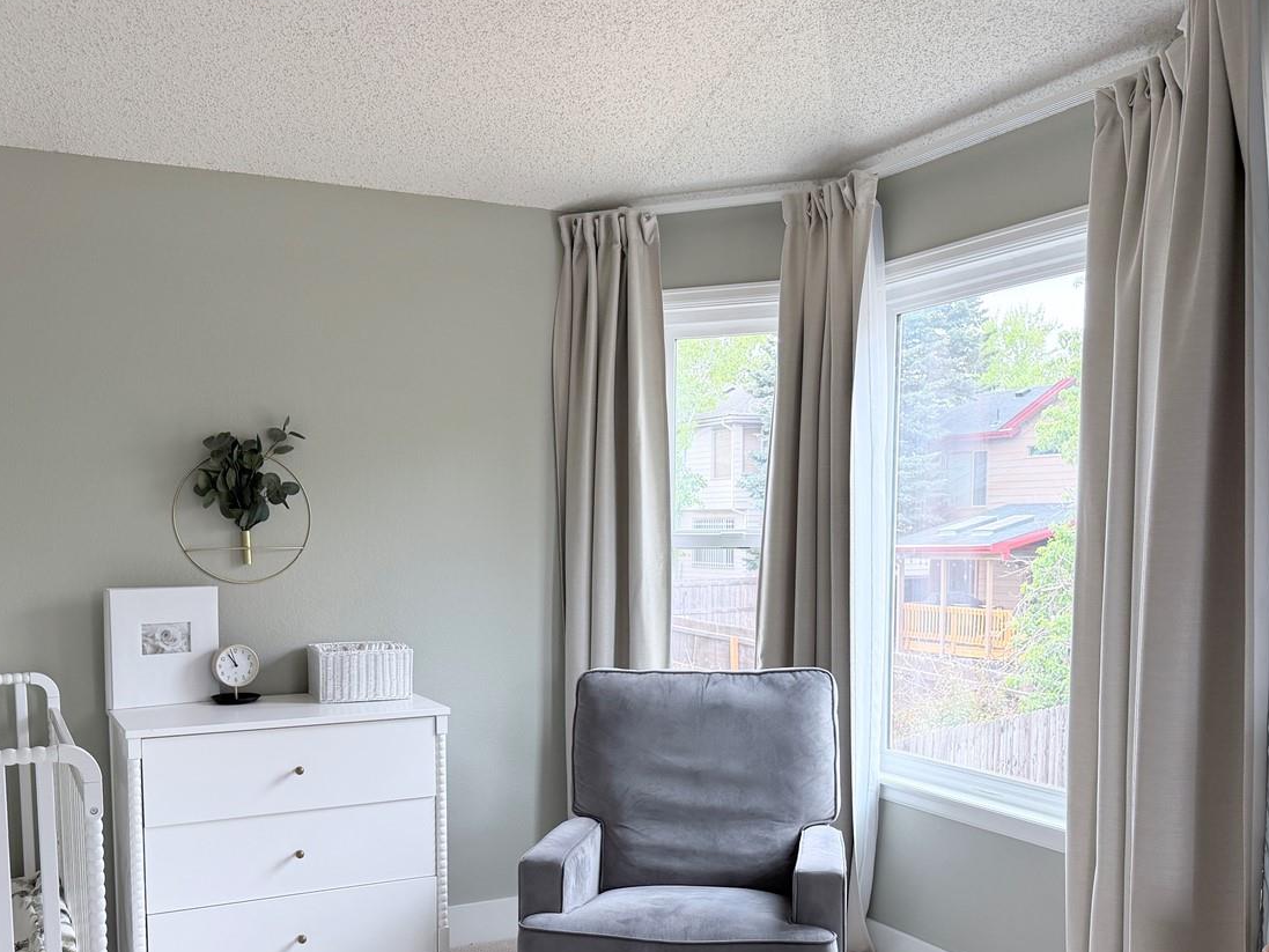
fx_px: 1283
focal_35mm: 35
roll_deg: +0.7
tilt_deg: -5.7
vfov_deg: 40.1
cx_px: 599
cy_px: 644
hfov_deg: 52.6
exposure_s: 1/193
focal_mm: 6.76
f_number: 1.78
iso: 125
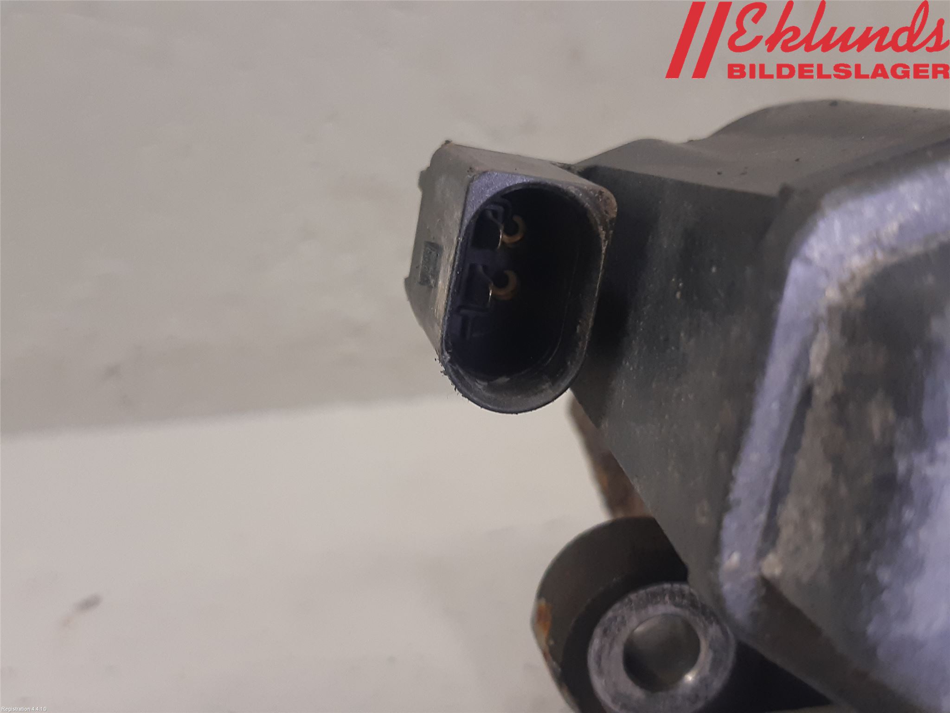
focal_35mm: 26
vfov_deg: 53.1
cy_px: 356
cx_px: 475
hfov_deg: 67.3
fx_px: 714
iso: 160
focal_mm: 3.93
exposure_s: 1/50
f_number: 1.7
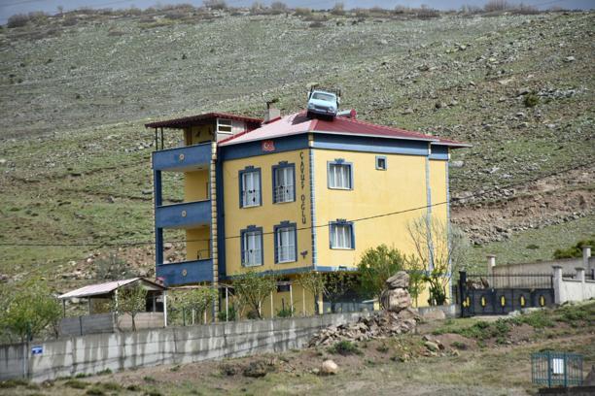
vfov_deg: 6.5
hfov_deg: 9.8
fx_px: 3471
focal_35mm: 210
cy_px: 198
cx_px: 298
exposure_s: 1/1000
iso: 360
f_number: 8
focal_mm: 140
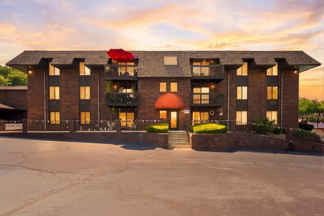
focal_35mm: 16
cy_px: 108
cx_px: 162
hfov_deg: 96.8
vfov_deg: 73.7
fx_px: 144
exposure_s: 1/400
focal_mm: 16
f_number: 9
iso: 400
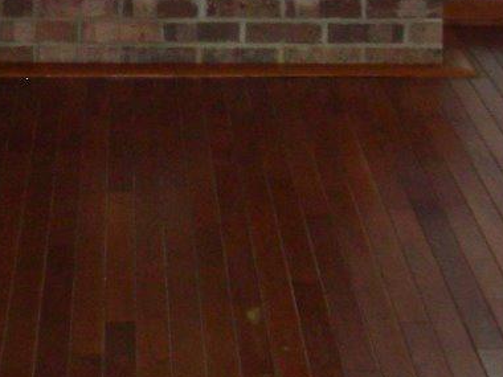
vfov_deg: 10.1
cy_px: -108
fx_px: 2092
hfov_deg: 13.7
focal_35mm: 144
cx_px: 136
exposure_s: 1/60.1
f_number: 3.5
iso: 200
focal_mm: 6.3
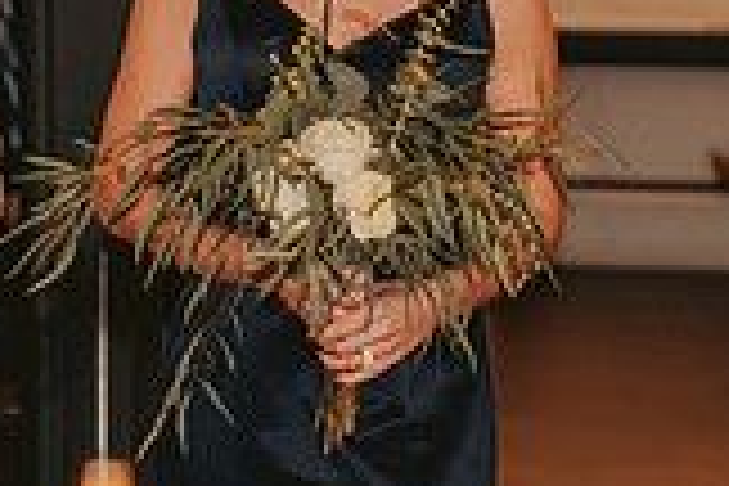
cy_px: 128
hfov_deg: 8.2
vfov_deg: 5.5
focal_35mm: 251
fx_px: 5082
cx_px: 266
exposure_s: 1/60
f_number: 3.2
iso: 500
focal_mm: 70
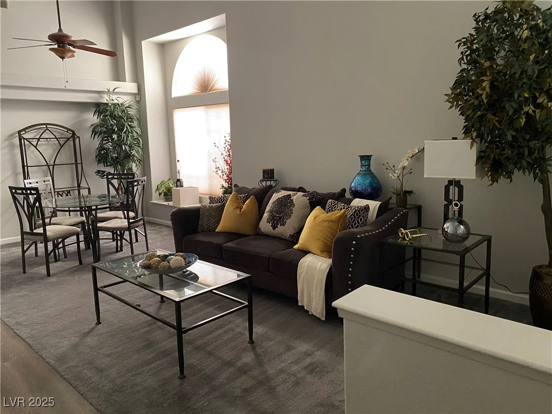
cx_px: 276
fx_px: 415
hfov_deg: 67.3
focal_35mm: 26
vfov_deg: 53.1
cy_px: 207
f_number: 1.8
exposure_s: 1/30
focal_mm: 4.25
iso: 500
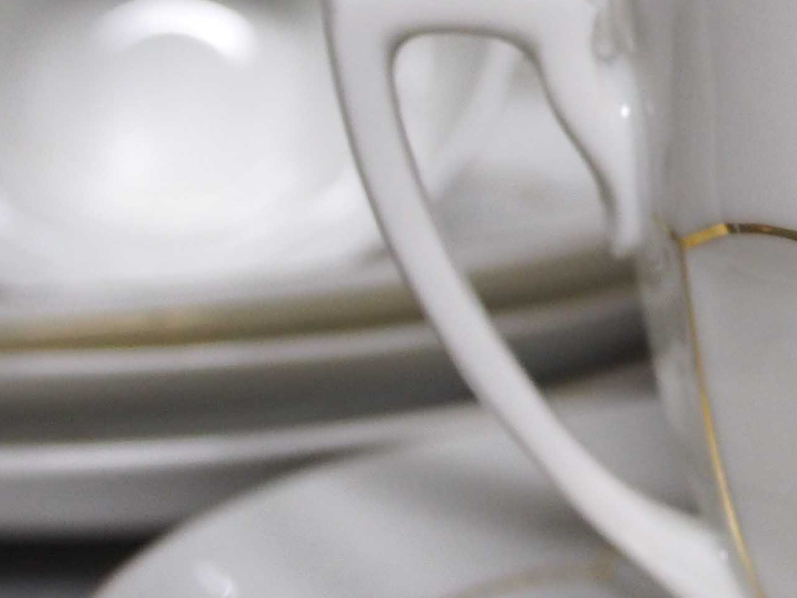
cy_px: 192
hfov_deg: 18.4
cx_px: 973
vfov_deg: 14.6
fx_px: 2326
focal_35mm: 101
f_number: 3.5
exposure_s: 1/60
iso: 800
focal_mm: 14
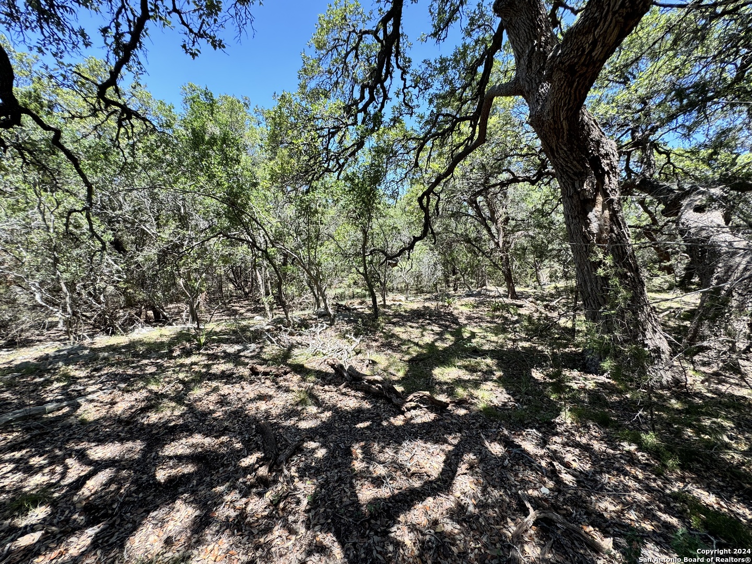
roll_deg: -2.3
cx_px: 376
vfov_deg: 85.7
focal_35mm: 14
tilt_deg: -7.9
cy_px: 282
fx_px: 304
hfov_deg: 102.1
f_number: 2.2
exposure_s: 1/344
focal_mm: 2.22
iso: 40
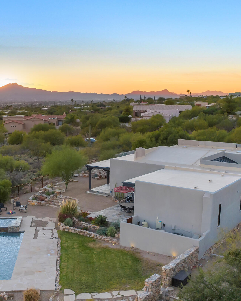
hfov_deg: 33.9
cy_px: 185
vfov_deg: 41.8
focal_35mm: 44
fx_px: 392
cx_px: 84
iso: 220
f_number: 2.8
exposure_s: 1/320
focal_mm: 12.29
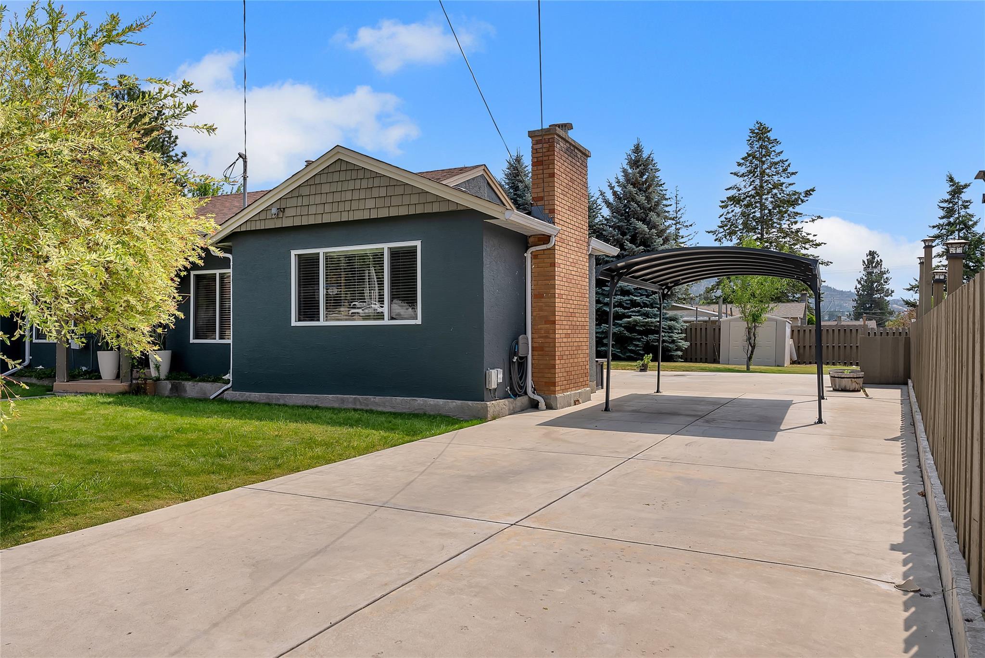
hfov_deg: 70.0
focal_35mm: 26
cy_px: 329
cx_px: 492
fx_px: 703
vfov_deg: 50.1
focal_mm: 25.7
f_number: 8
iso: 100
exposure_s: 1/200
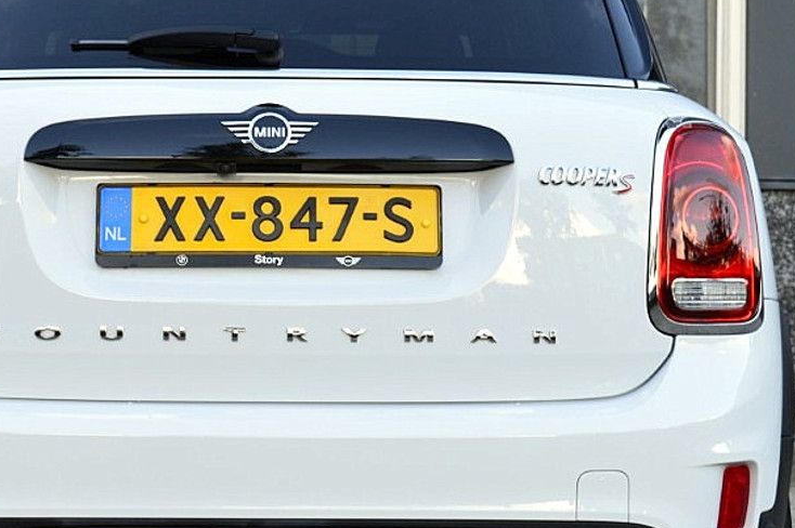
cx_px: 259
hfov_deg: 19.8
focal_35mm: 103
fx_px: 2273
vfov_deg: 13.3
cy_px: 281
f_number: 8
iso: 400
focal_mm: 36
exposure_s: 1/80
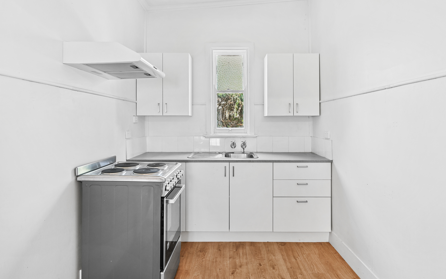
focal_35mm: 19
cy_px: 128
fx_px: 231
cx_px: 230
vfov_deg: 62.1
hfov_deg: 88.0
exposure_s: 1/6
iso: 100
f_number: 4
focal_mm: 18
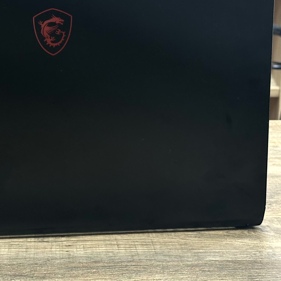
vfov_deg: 18.3
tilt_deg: -12.9
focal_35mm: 95
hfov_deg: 18.1
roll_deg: -0.2
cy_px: 105
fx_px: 872
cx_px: 53
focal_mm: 6.86
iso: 250
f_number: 1.78
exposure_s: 1/33
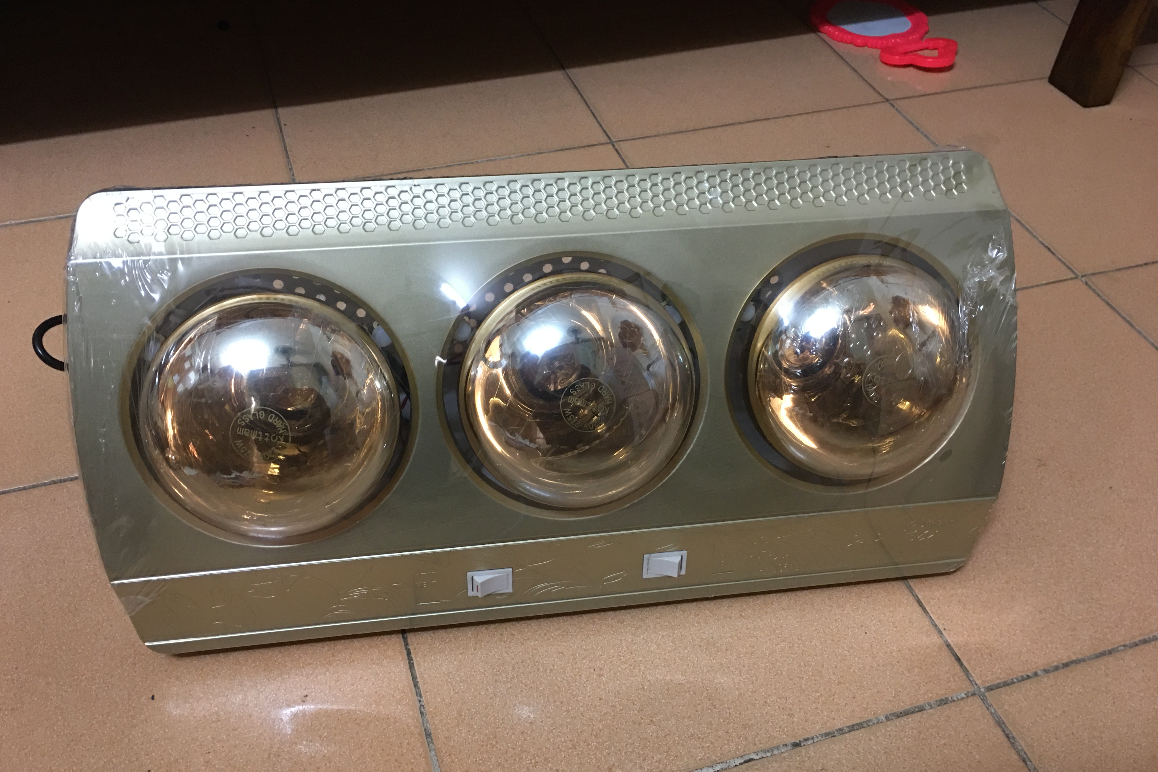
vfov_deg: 42.3
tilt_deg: -43.3
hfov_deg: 60.3
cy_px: 394
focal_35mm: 31
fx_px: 997
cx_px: 565
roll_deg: -2.4
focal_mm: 4.15
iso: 80
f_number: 2.2
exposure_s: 1/10
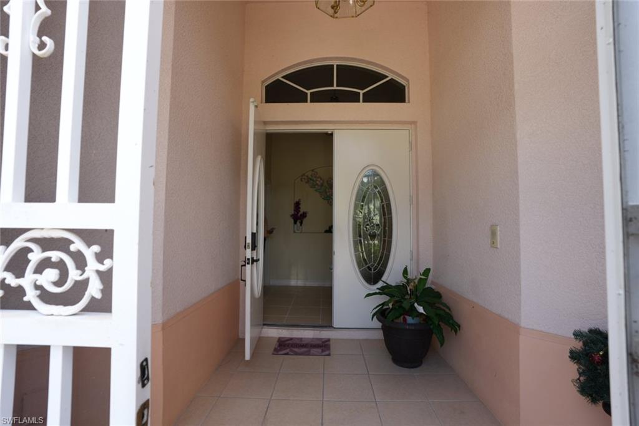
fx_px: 284
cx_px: 320
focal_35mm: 16
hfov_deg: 96.7
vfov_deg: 73.8
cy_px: 213
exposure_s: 1/80
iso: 100
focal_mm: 16
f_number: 4.5
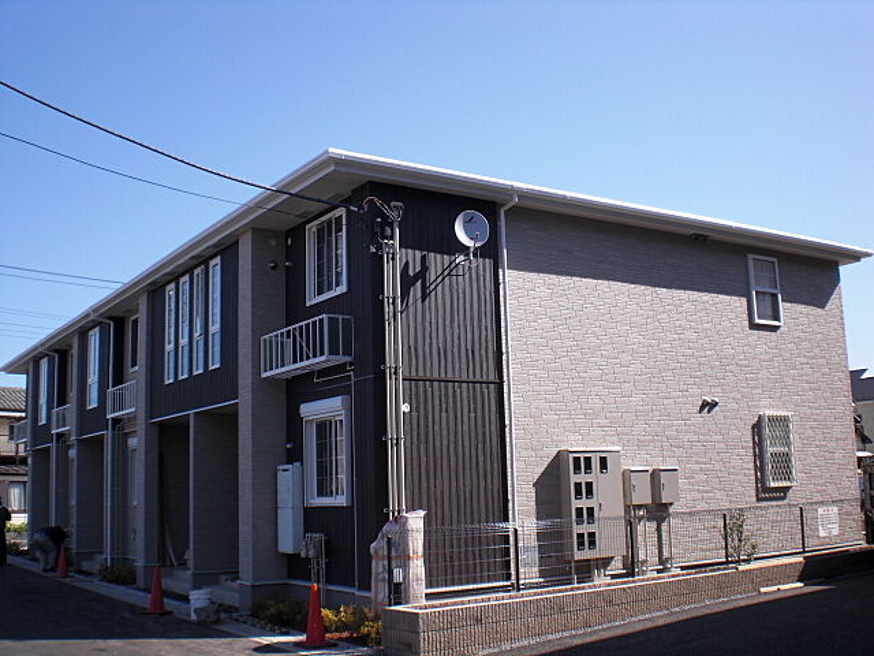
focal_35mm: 38
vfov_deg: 37.7
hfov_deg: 49.0
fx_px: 959
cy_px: 328
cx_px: 437
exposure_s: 1/250
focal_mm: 6.3
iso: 64
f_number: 5.6
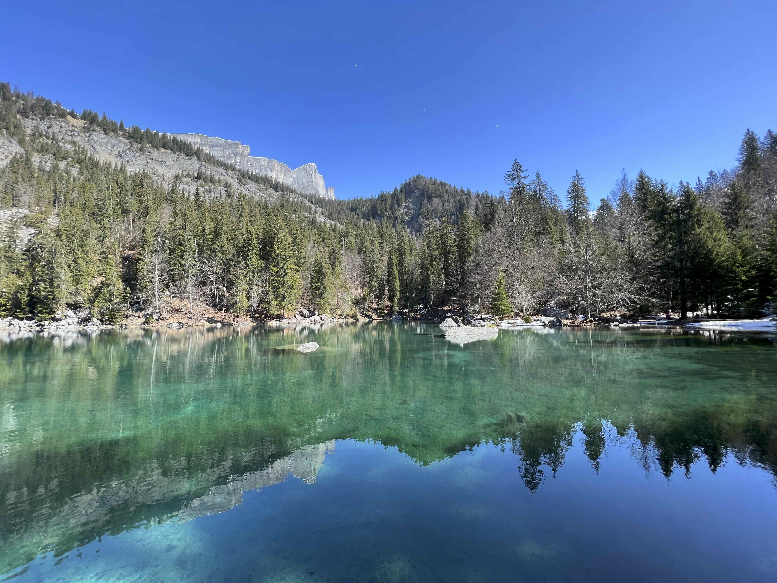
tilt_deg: +4.6
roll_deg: +0.4
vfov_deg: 89.9
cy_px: 292
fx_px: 292
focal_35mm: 13
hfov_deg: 106.2
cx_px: 388
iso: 32
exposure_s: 1/449
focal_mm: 1.57
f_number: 1.8
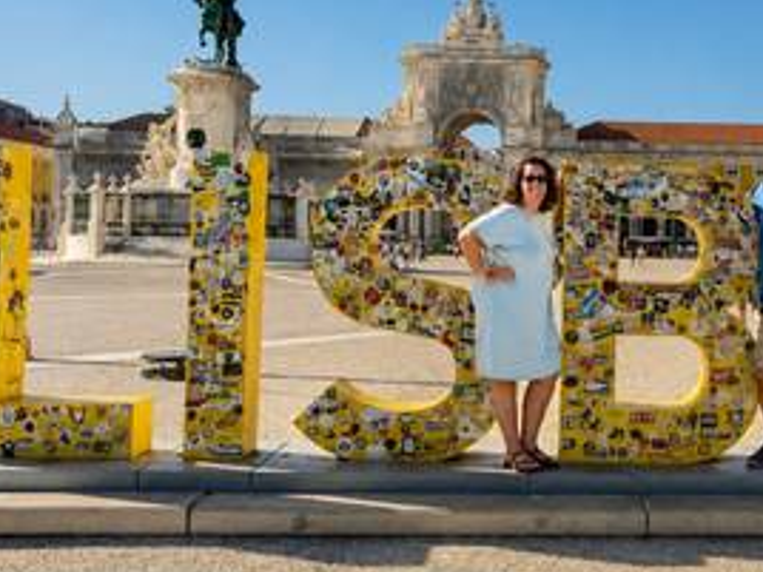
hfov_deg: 42.0
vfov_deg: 33.5
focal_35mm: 43
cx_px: 606
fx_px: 948
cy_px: 233
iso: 125
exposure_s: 1/55556
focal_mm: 6.76
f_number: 1.8
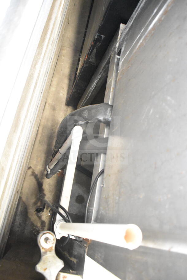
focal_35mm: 30
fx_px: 234
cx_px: 94
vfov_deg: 61.9
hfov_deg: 43.6
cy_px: 140
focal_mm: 20
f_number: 3.8
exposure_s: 1/30
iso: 9000
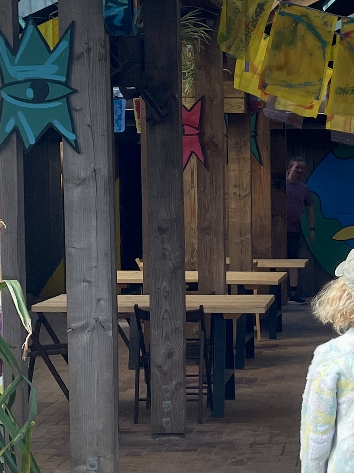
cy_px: 294
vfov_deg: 20.8
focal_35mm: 94
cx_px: 456
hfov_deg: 15.0
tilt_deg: -5.4
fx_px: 1282
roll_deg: -0.9
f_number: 1.6
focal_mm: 4.2
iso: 32
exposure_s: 1/744
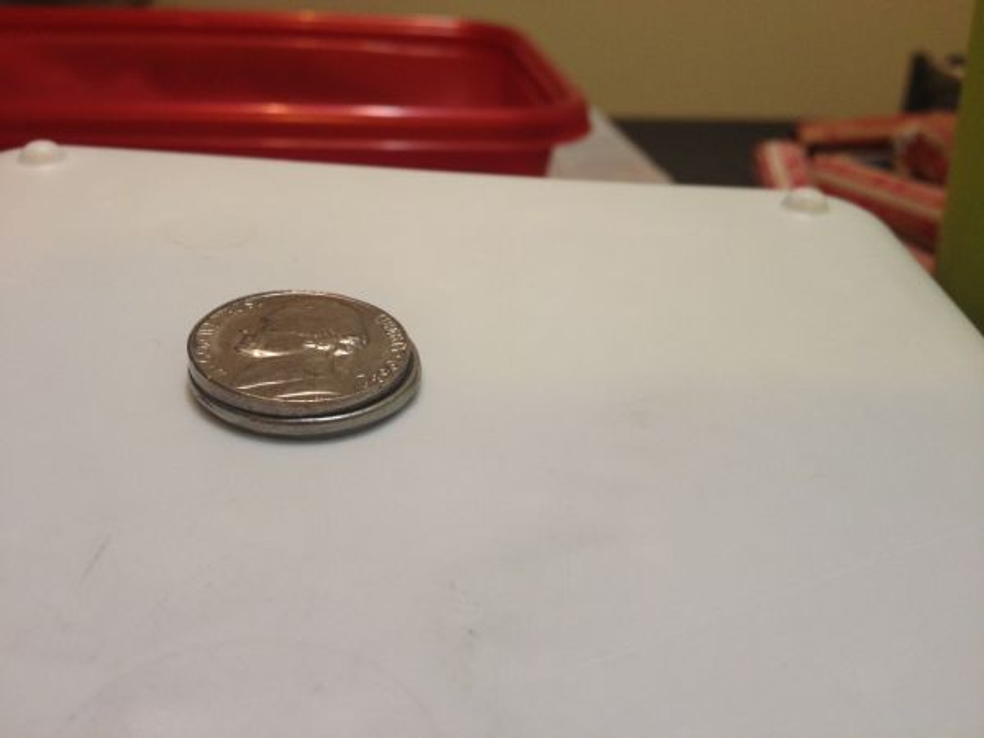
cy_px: 369
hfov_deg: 52.6
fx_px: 995
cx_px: 492
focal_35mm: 35
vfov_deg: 40.7
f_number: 2.4
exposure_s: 1/20
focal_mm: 4.28
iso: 100
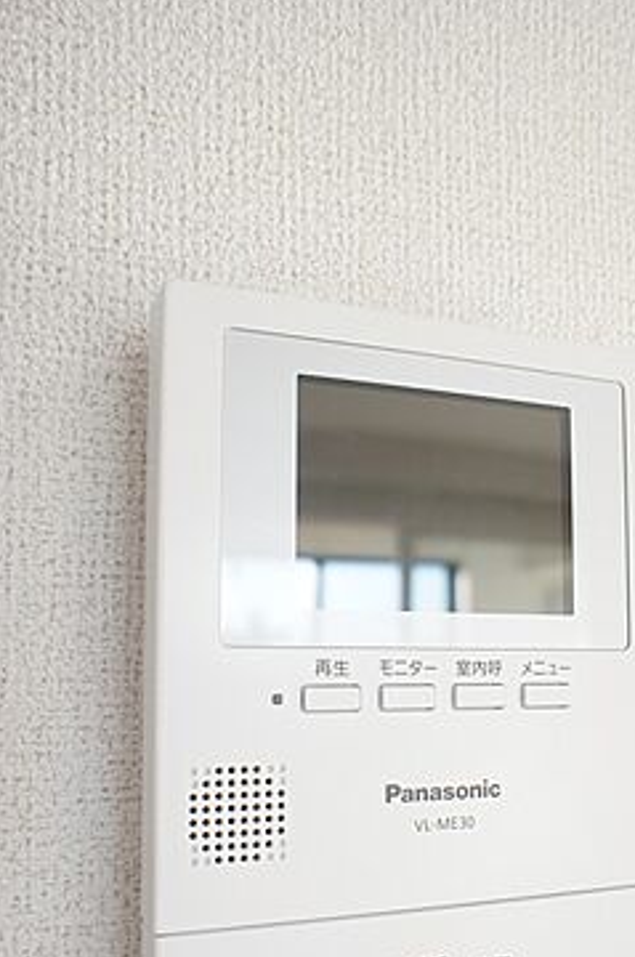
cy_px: 622
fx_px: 849
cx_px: 400
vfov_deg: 57.7
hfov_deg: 40.7
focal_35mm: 32
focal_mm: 16
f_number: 4
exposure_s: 1/50
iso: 200
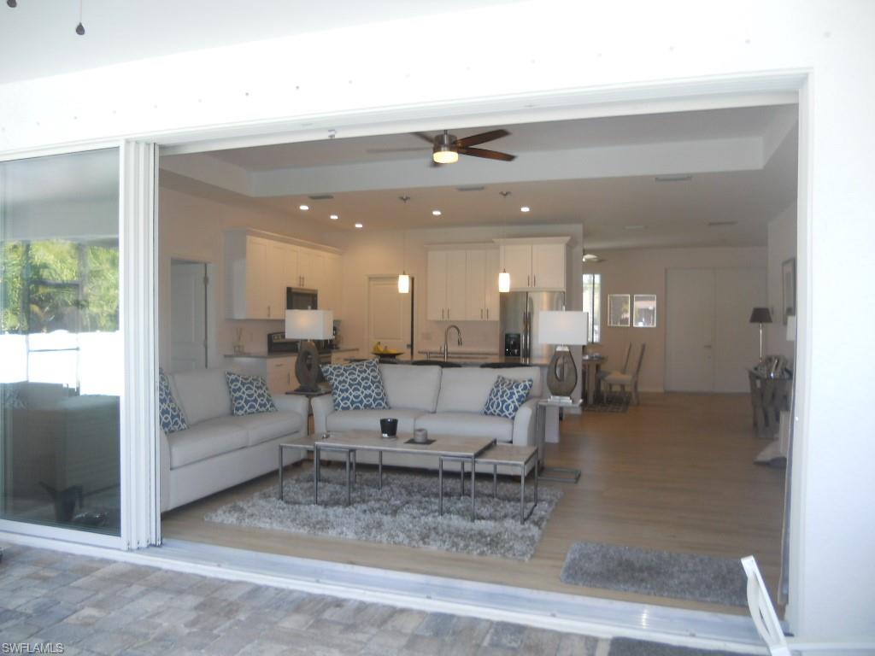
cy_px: 328
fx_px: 682
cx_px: 438
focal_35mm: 27
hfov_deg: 65.3
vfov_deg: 51.4
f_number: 3.2
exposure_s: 1/30
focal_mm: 4.9
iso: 80
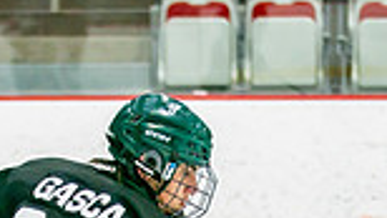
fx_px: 5434
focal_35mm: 529
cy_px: 391
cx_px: 123
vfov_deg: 2.3
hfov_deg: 4.1
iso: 500
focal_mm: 88
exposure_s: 1/640
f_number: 3.2
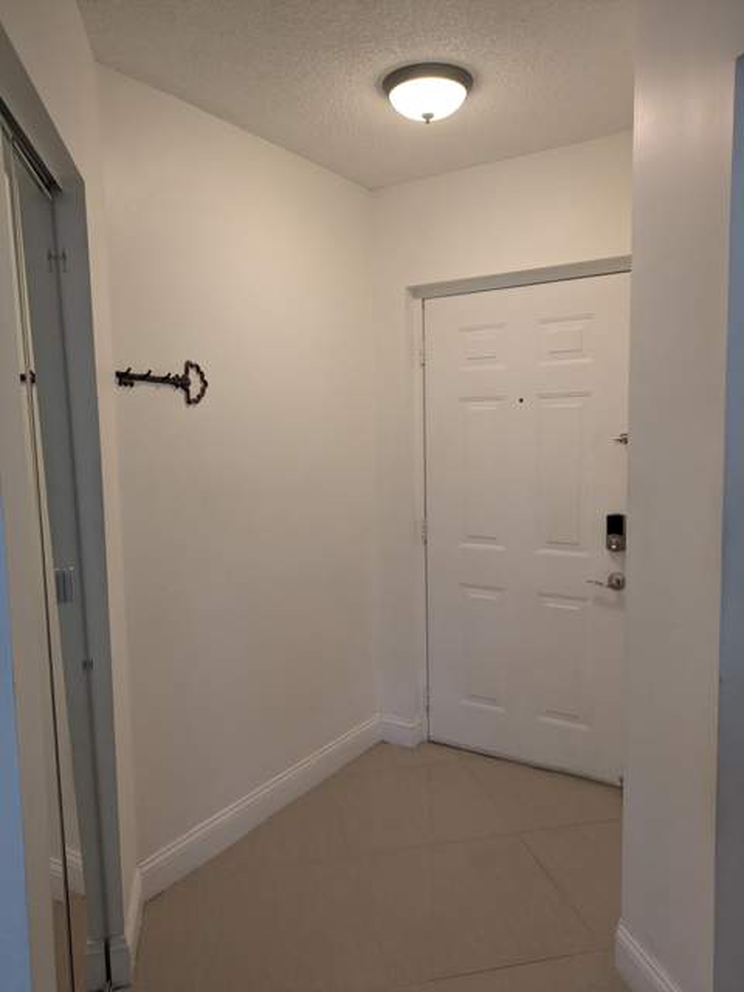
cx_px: 372
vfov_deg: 69.4
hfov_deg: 54.9
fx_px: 716
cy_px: 496
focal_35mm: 25
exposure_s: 1/30
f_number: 1.89
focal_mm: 5.43
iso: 60
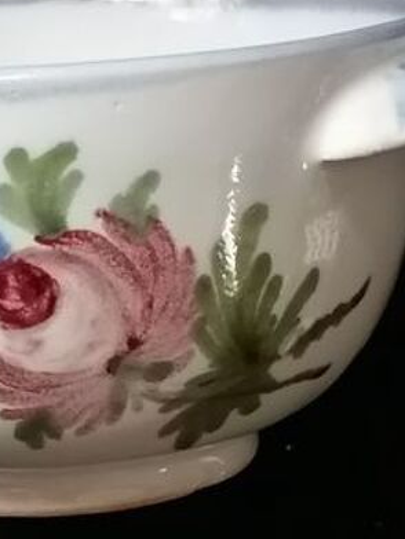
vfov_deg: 16.5
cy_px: 181
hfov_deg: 12.4
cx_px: 127
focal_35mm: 119
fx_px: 1856
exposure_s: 1/16.7
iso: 1000
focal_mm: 4.75
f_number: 1.8
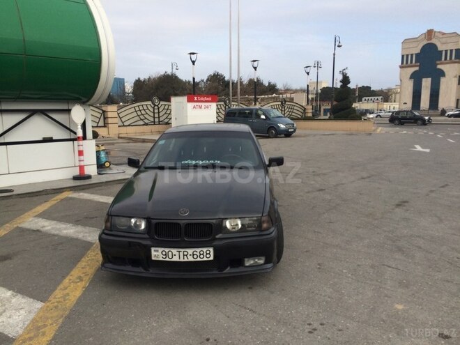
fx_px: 385
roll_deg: +1.0
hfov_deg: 61.7
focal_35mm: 29
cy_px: 172
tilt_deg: -11.6
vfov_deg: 48.2
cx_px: 230
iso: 32
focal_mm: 4.15
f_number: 2.2
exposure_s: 1/1001
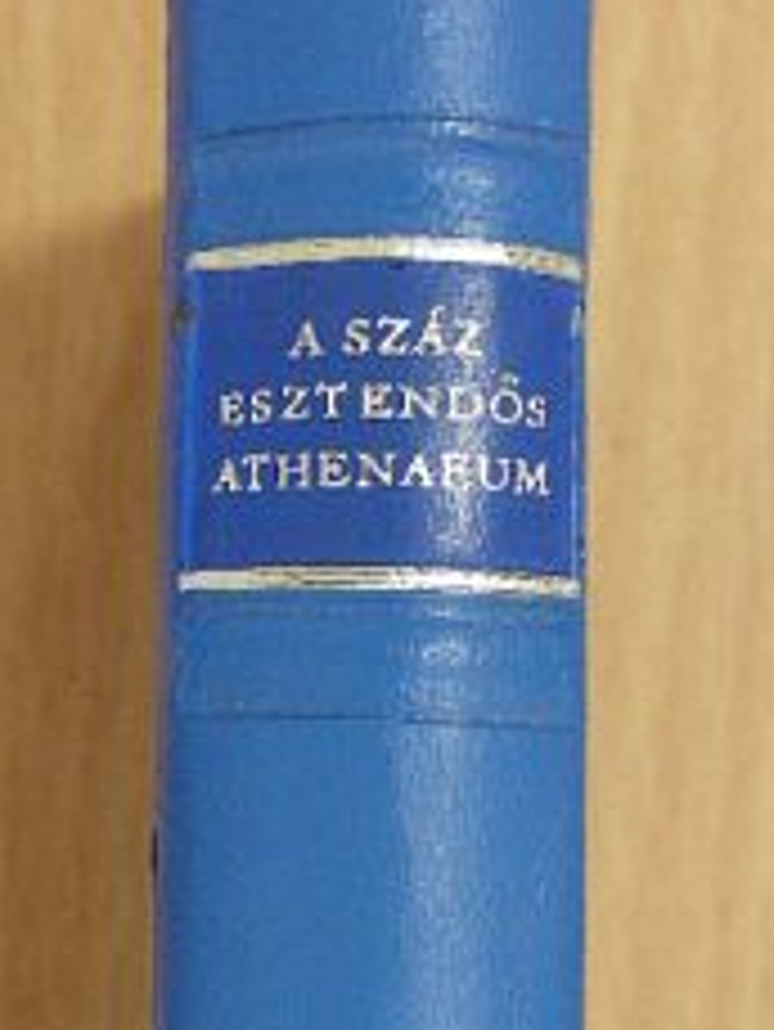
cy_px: 857
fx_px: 2413
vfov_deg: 23.7
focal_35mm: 81
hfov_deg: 18.2
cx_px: 360
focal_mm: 6.8
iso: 200
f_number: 3.5
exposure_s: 1/11.6
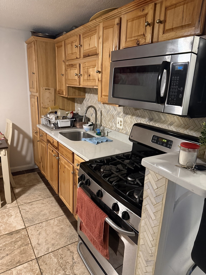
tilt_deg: -16.3
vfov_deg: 71.6
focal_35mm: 24
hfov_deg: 56.8
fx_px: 190
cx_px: 103
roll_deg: -4.0
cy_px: 138
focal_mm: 6.76
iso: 1000
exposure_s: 1/40
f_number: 1.78
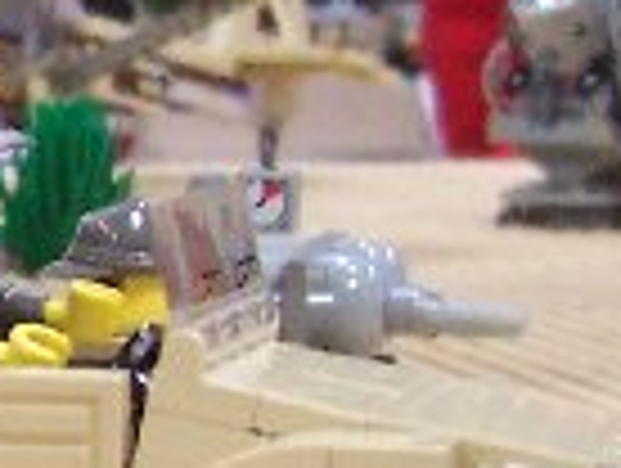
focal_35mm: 190
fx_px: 3414
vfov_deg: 7.8
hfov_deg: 9.3
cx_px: -844
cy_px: 205
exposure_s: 1/20
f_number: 2.8
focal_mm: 5.6
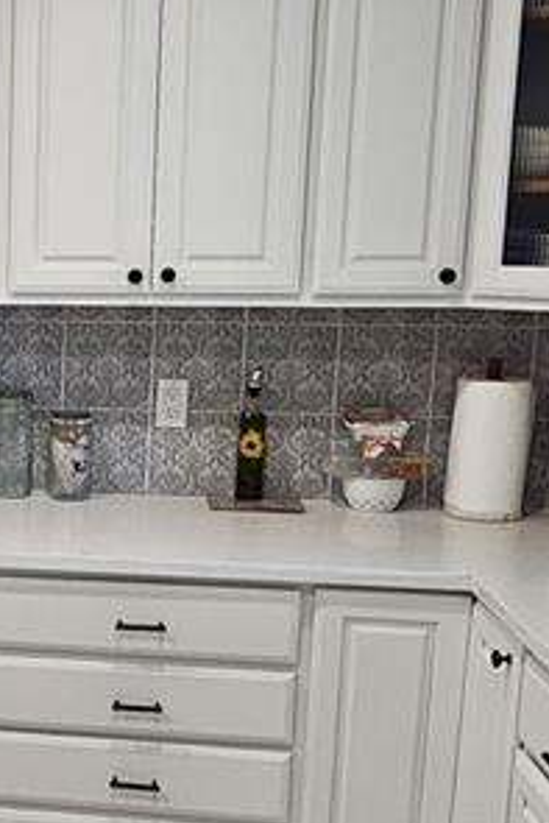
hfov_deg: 21.7
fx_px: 1257
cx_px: -201
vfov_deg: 36.2
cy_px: 466
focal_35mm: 55
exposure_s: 1/60
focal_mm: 2.2
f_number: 2.2
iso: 250
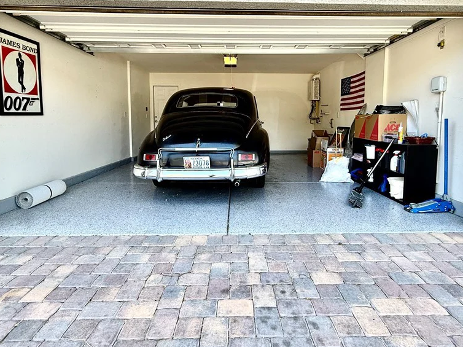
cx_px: 217
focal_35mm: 19
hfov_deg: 84.6
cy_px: 127
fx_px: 254
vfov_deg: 67.5
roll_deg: -0.3
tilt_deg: -4.7
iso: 64
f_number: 2.2
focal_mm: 2.22
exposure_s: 1/150
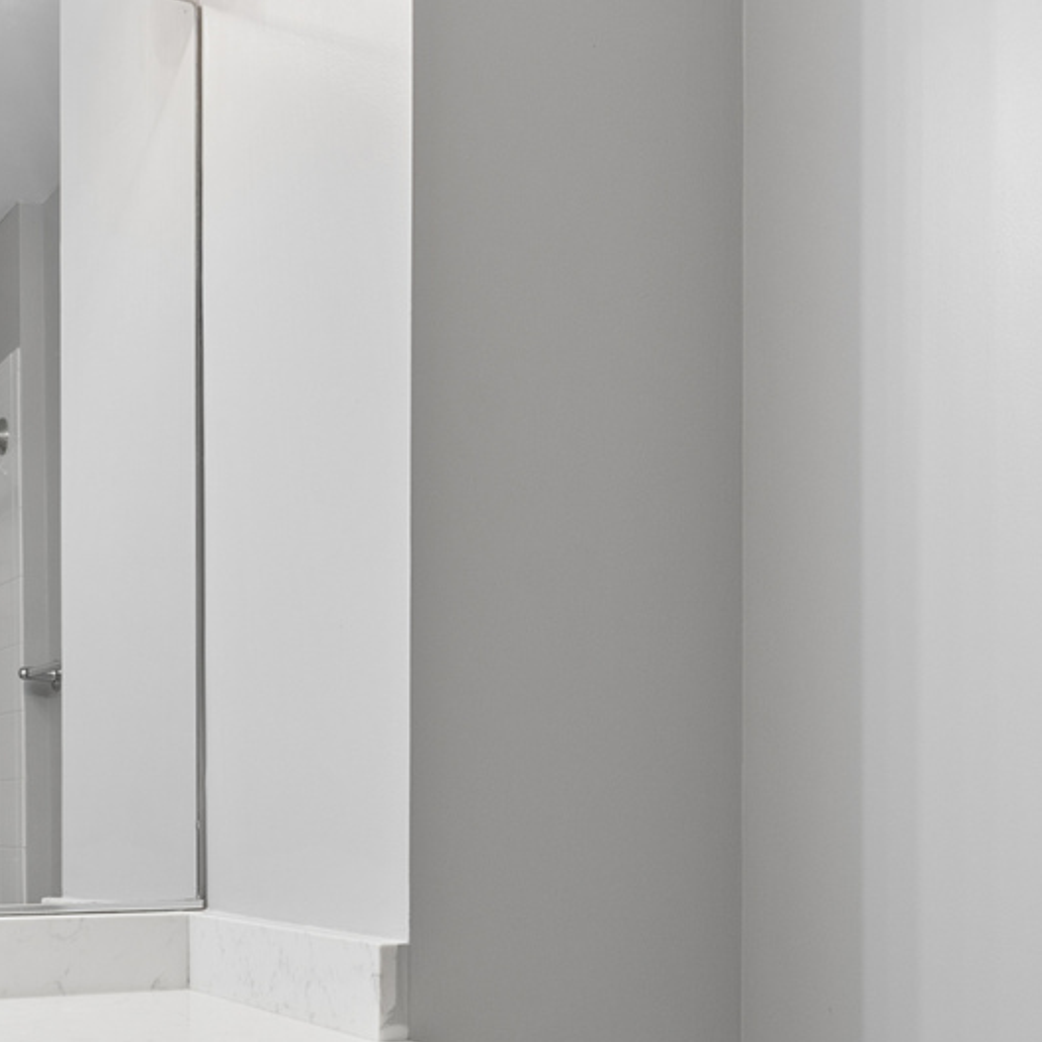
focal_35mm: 47
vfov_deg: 34.8
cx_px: 419
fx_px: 1601
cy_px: 846
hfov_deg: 35.9
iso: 200
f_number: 8
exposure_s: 1/4
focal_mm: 12
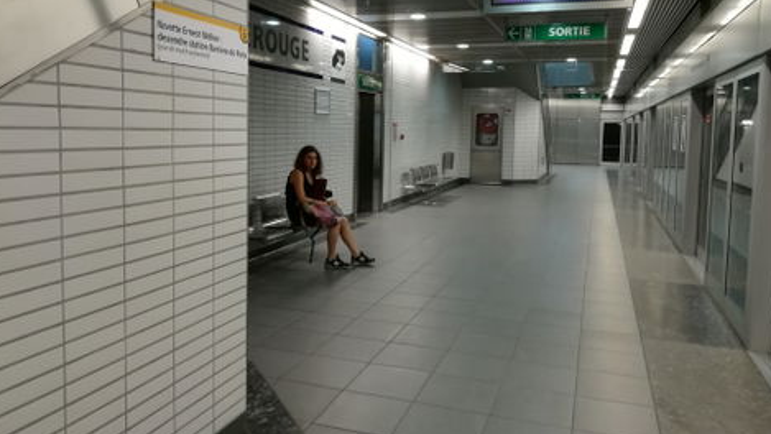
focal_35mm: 29
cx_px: 383
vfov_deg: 40.0
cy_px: 173
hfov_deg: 66.1
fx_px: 593
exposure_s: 1/33.3
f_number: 2.2
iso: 250
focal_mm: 3.83
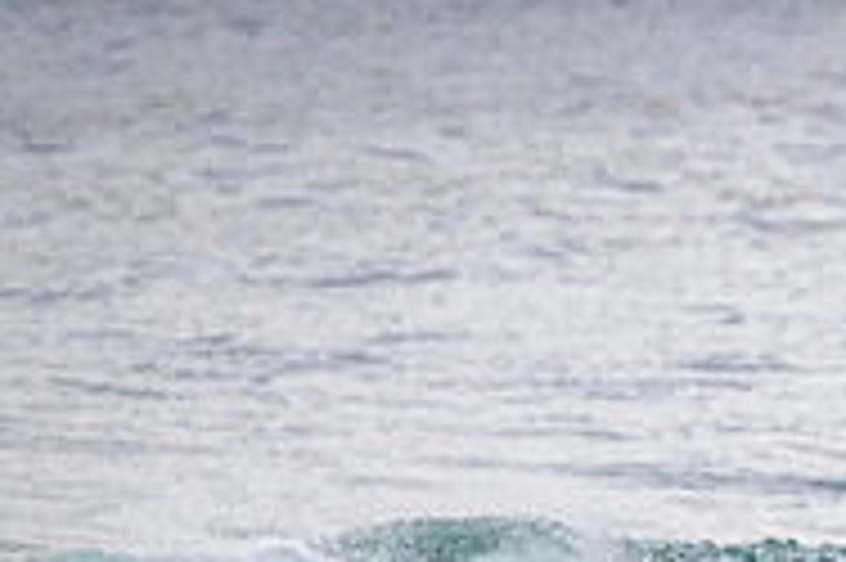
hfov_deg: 0.8
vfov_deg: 0.6
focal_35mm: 2472
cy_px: 618
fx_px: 58040
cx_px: 1120
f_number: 11
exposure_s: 1/2000
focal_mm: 800
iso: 2800
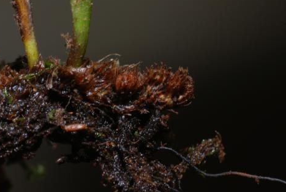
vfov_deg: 10.2
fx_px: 1074
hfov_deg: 15.2
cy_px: 80
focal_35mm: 135
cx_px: 156
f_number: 22
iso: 200
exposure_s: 1/60
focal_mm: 70
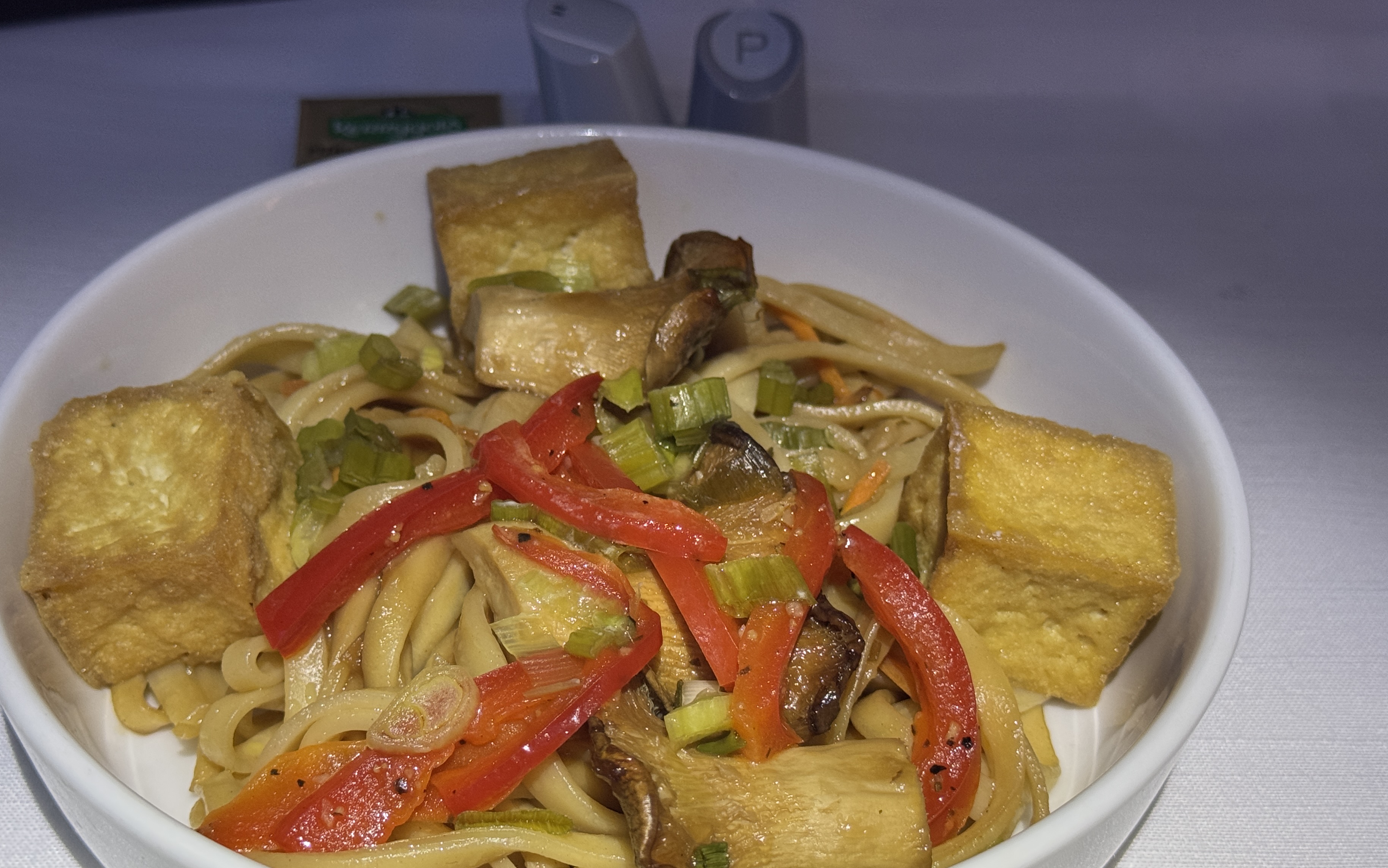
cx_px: 637
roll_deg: +1.4
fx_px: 2119
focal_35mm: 56
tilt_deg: -38.9
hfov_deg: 36.3
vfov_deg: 23.1
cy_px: 500
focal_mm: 6.76
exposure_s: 1/42
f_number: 1.78
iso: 160
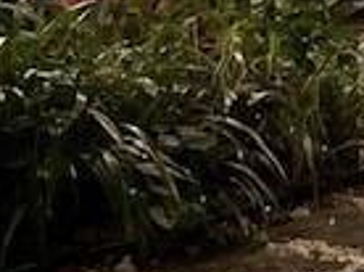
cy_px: -71
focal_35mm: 130
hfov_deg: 14.9
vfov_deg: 11.1
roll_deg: +0.0
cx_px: 375
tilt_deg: +1.0
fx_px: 1365
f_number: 1.8
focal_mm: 4
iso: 250
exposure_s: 1/4
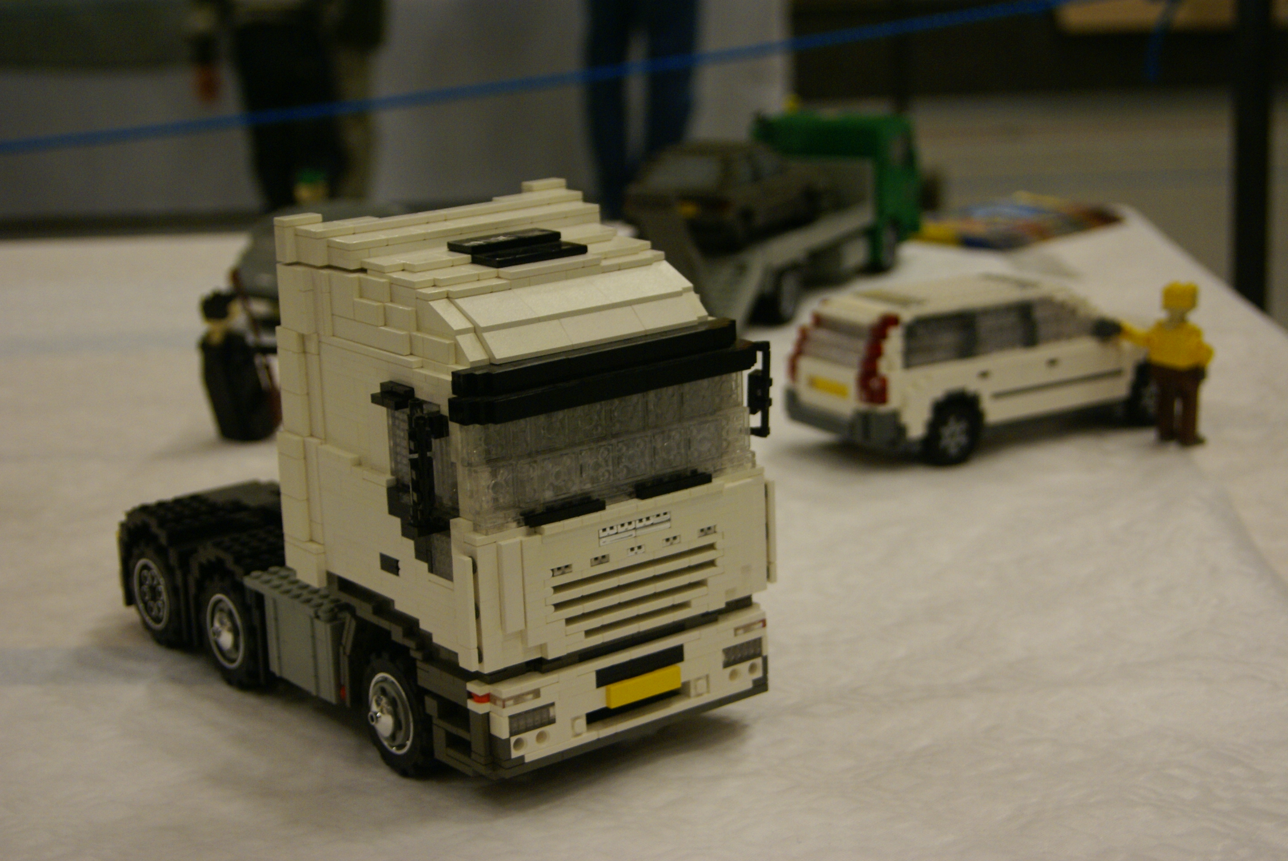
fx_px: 2148
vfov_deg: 22.7
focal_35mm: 60
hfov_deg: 33.4
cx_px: 644
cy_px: 430
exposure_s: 1/50
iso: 400
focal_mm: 40
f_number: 4.5
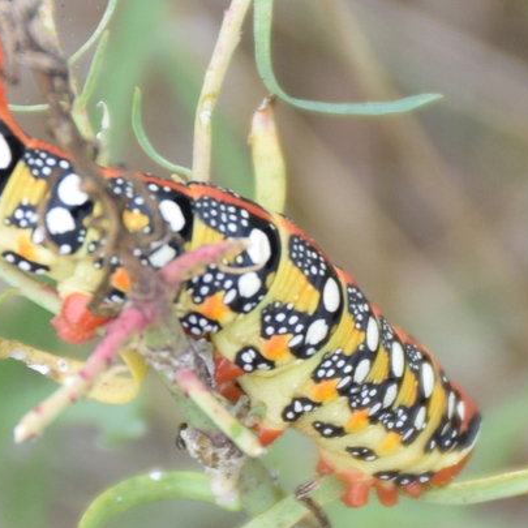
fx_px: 7300
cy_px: 323
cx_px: 274
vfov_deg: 4.1
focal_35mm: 423
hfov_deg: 4.1
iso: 320
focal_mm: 140
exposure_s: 1/200
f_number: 7.1
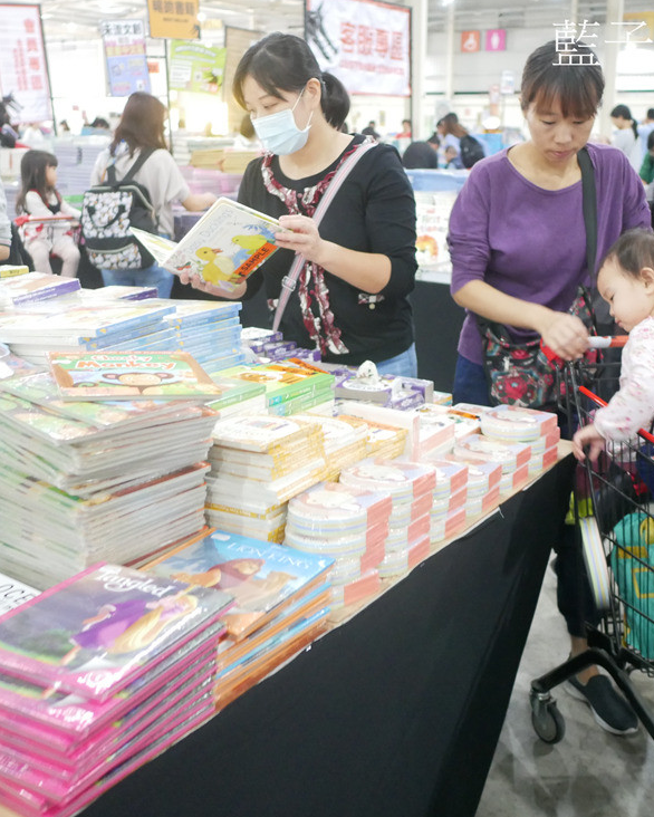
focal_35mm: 40
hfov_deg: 37.3
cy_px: 404
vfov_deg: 45.8
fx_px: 967
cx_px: 360
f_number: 1.7
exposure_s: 1/60
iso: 2500
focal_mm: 15
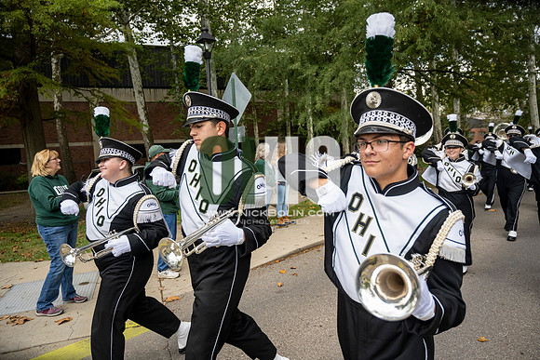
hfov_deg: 73.7
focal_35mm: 24
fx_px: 360
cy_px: 180
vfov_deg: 53.2
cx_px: 270
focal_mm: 24
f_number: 4
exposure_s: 1/1000
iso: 500
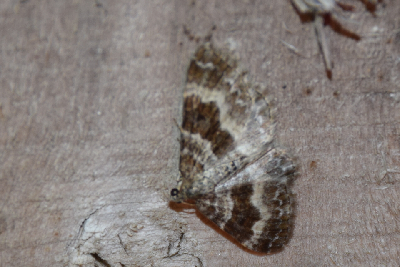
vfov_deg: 6.5
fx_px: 2333
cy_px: 134
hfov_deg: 9.8
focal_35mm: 210
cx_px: 200
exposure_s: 1/60
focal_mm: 140
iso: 320
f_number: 5.6
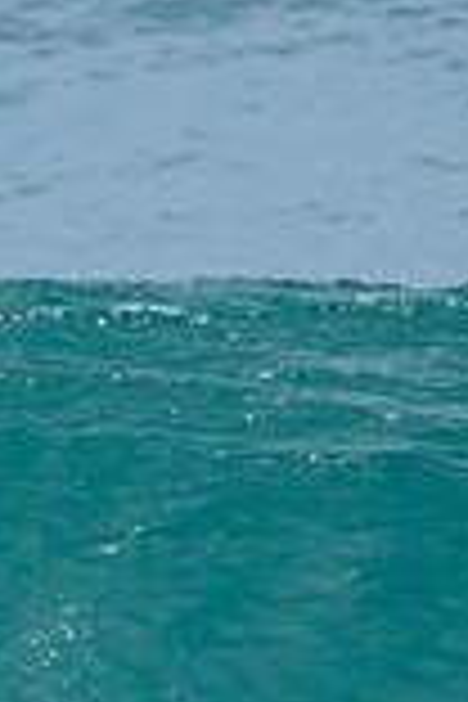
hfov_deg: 0.3
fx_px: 79417
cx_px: -435
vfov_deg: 0.5
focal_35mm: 4073
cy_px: 463
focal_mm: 800
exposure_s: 1/2000
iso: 1000
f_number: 11
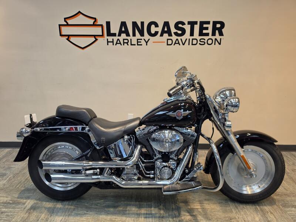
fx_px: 197
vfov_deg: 58.9
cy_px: 111
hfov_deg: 73.9
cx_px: 148
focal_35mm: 23
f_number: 1.4
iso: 80
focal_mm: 6.5
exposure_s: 1/120
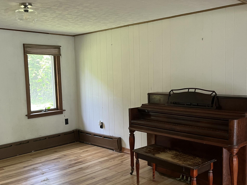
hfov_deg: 48.9
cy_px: 99
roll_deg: +2.5
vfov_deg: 37.7
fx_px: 271
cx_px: 140
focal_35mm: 38
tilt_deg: -4.8
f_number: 1.6
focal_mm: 5.1
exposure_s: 1/69
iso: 125
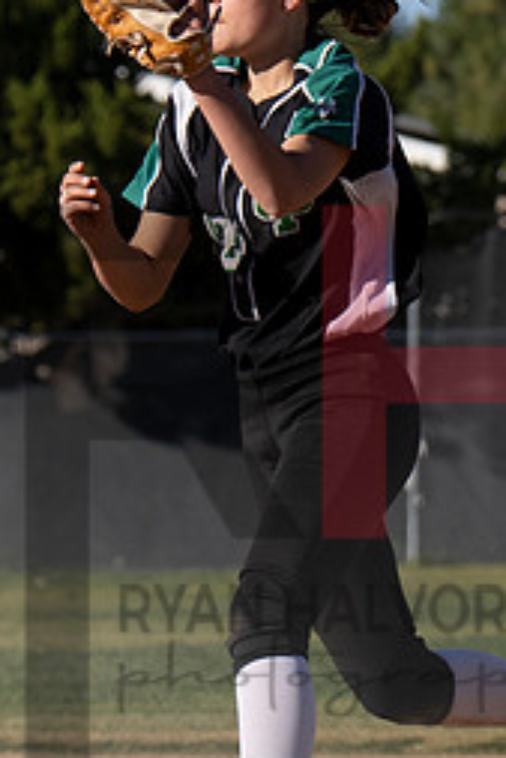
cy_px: -137
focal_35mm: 559
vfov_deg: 3.7
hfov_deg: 2.5
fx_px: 11769
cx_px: 384
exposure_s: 1/2500
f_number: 4
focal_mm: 97
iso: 200
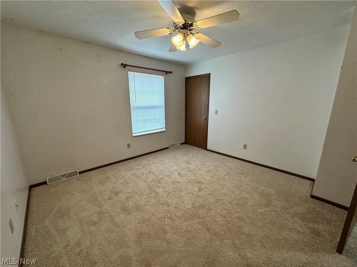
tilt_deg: -13.4
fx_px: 144
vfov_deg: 85.7
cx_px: 178
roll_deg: +0.1
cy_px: 134
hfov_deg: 102.1
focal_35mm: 14
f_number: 2.2
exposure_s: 1/60
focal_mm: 2.22
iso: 320
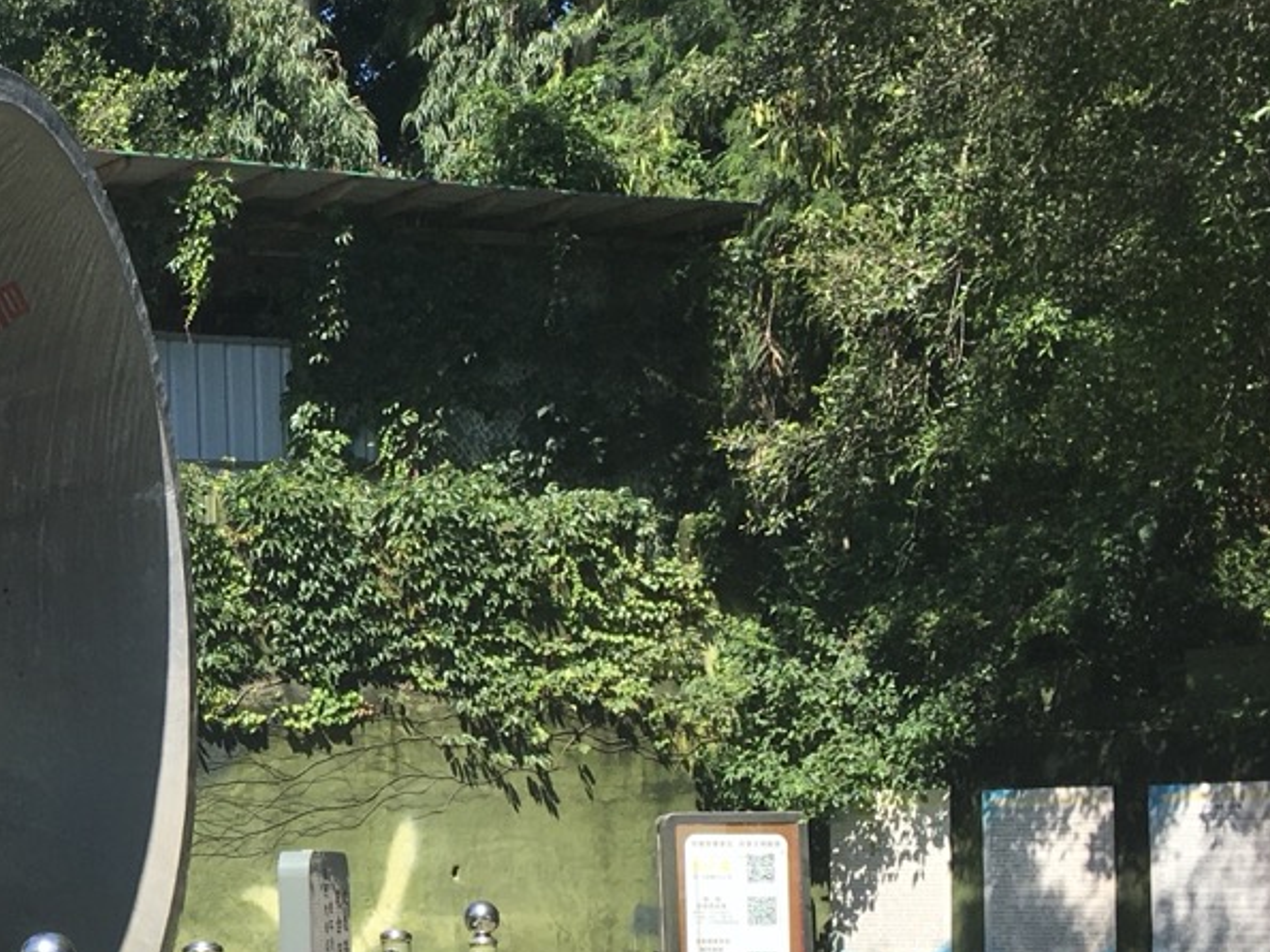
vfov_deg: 18.8
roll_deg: +0.9
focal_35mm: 78
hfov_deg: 23.5
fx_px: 2861
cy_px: 692
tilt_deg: +4.8
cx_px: -111
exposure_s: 1/999
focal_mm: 4.15
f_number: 2.2
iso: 25
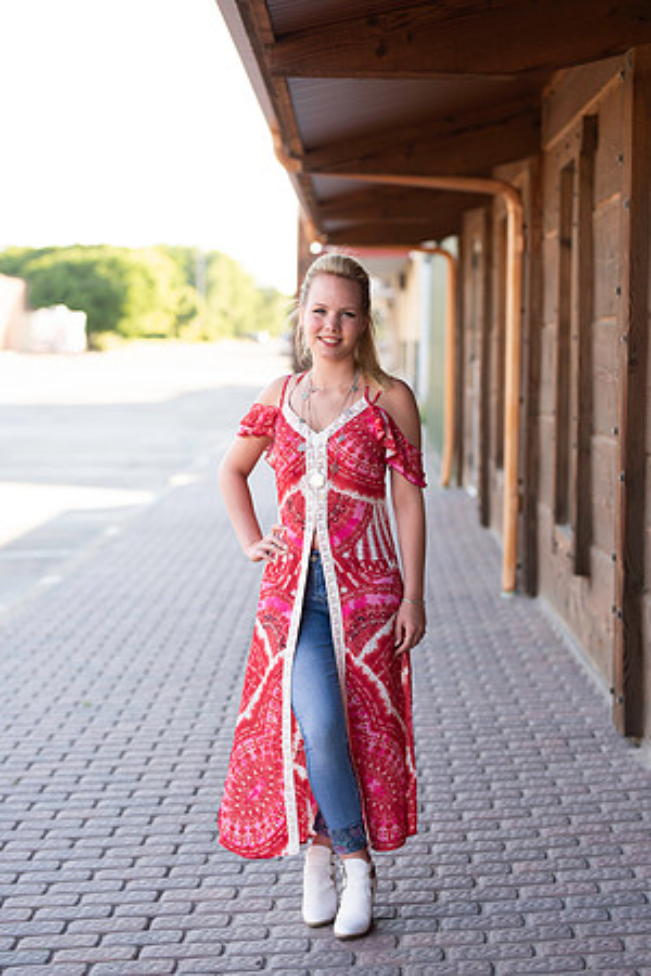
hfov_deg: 16.1
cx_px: 326
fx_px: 2305
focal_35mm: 85
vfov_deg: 23.9
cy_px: 488
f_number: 2.8
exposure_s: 1/200
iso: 125
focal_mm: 85
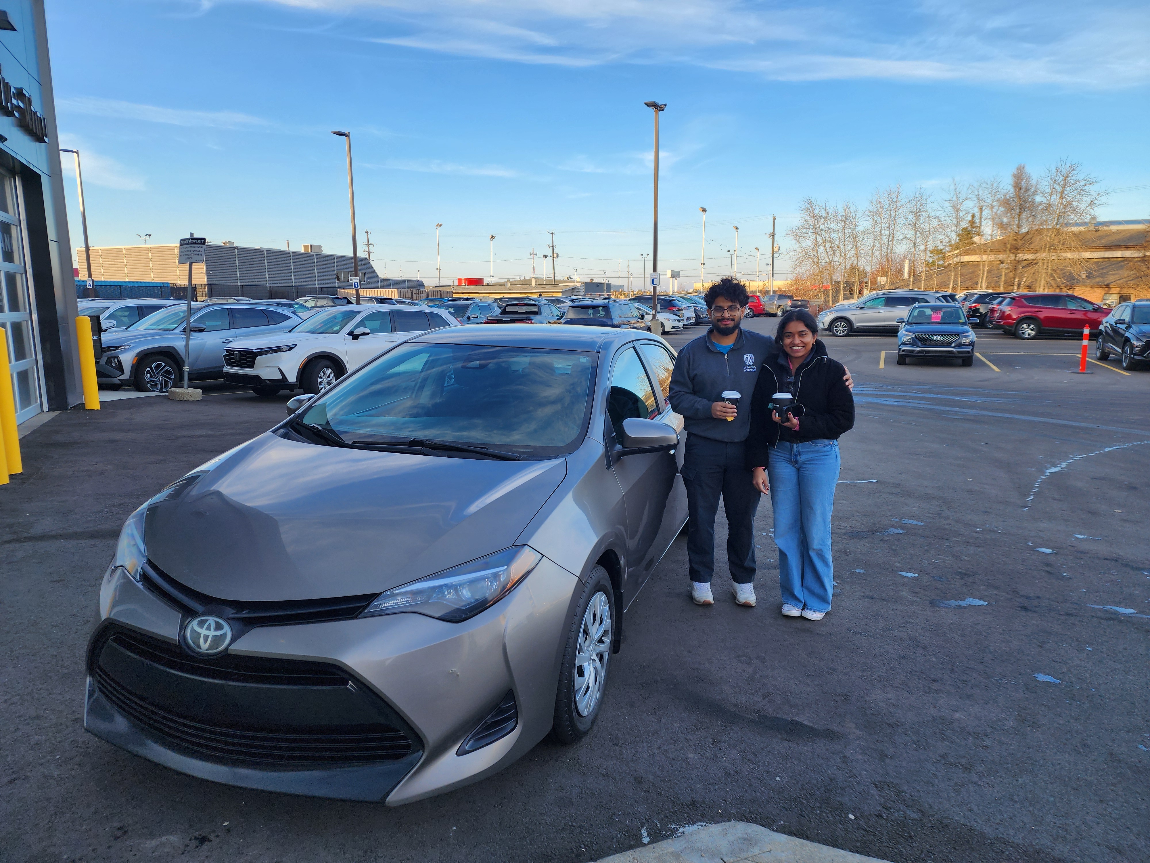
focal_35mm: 23
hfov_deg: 73.9
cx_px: 575
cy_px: 432
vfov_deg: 58.9
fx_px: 764
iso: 16
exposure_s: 1/180
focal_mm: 6.4
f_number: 1.8
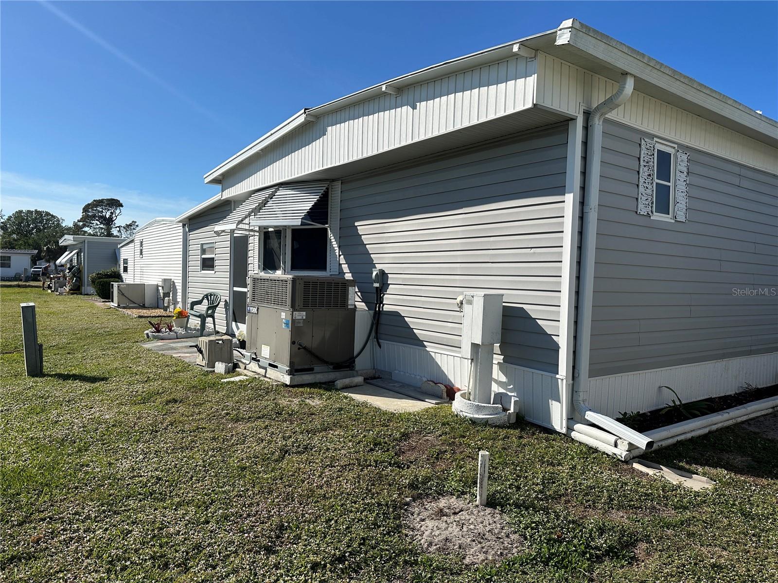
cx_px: 389
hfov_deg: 71.6
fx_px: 539
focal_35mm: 24
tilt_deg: -1.2
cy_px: 292
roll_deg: -1.7
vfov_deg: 56.8
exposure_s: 1/7042
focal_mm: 6.86
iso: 80
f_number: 1.78
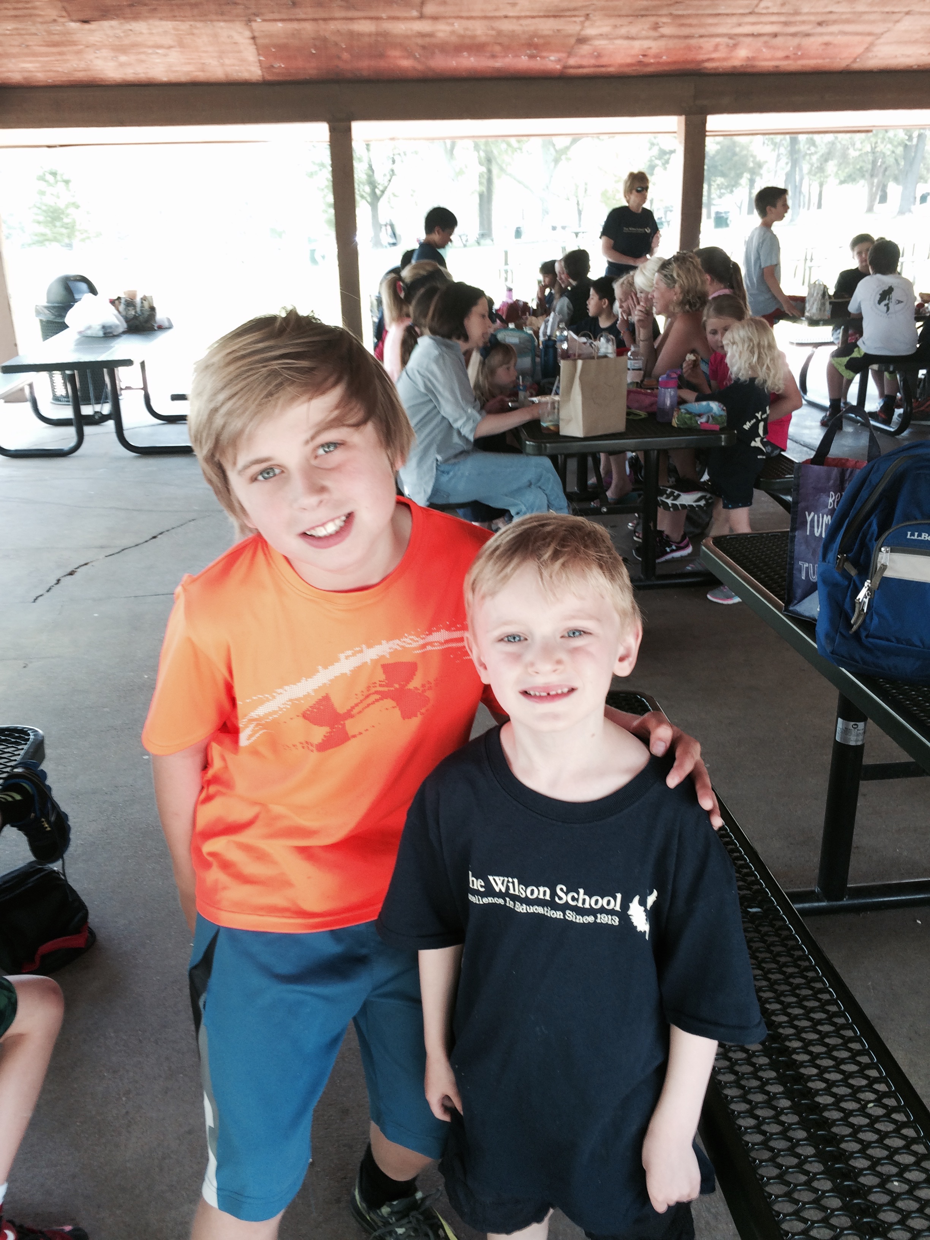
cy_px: 620
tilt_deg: -23.6
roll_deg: +3.0
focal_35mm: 29
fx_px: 1039
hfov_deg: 48.2
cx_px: 465
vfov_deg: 61.7
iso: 50
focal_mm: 4.15
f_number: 2.2
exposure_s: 1/60
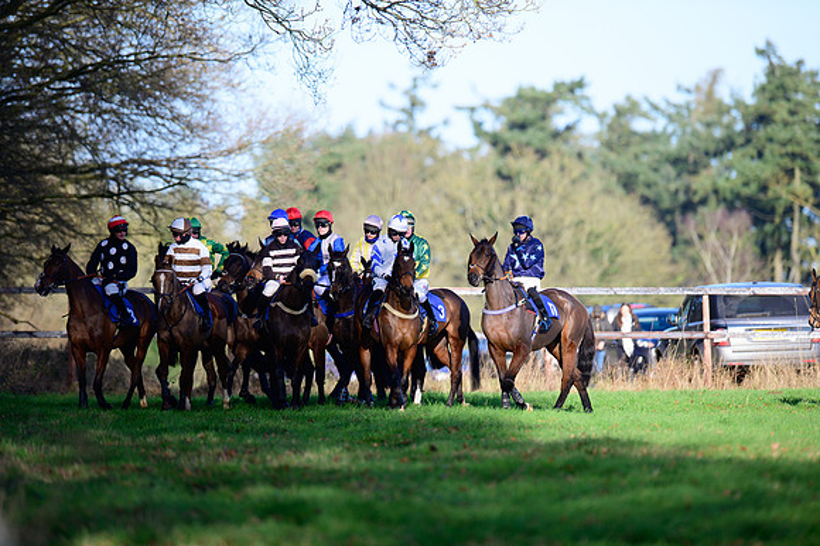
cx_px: 410
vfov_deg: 3.4
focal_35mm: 400
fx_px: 9106
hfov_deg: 5.2
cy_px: 273
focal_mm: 400
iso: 400
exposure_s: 1/1600
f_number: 5
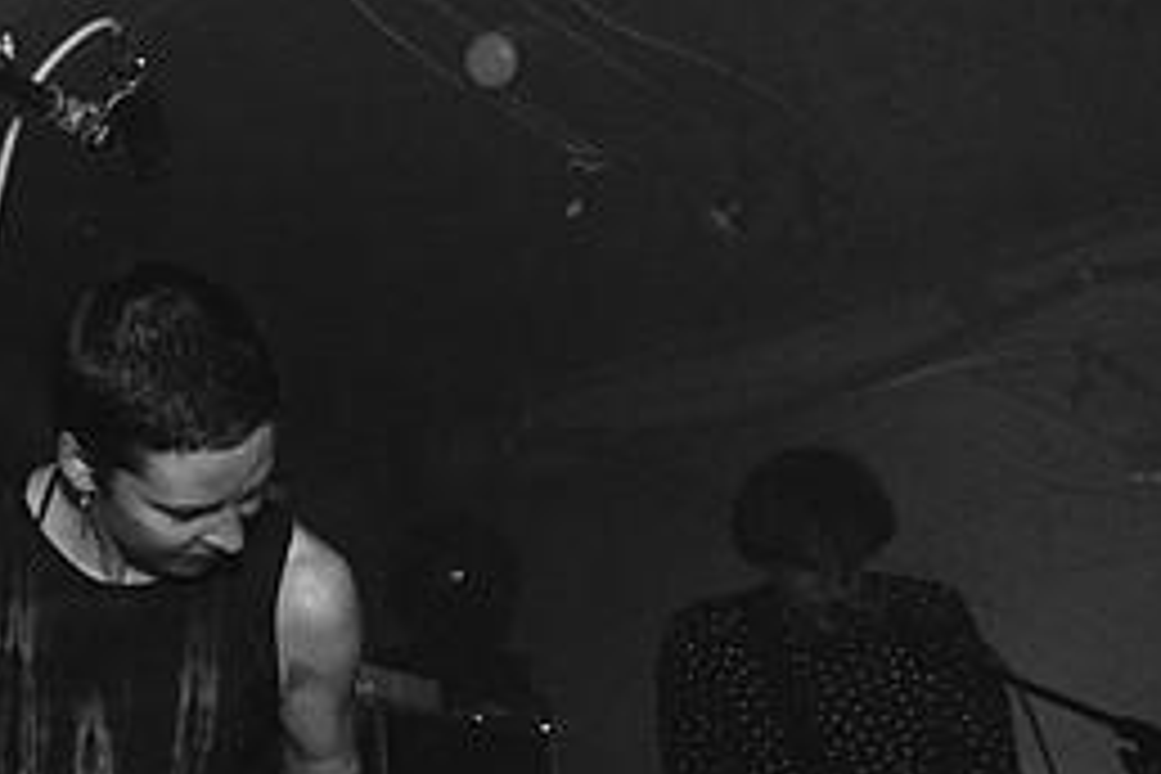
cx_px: 0
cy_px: 578
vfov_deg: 24.8
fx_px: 1741
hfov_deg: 33.7
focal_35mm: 54
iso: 2000
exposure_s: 1/40
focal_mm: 24
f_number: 3.2
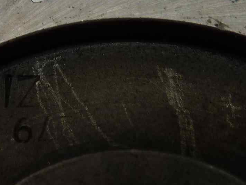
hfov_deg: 26.9
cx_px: 80
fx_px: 512
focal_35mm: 72
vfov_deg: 20.4
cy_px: 92
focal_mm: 4.1
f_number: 3.3
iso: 80
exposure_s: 1/40
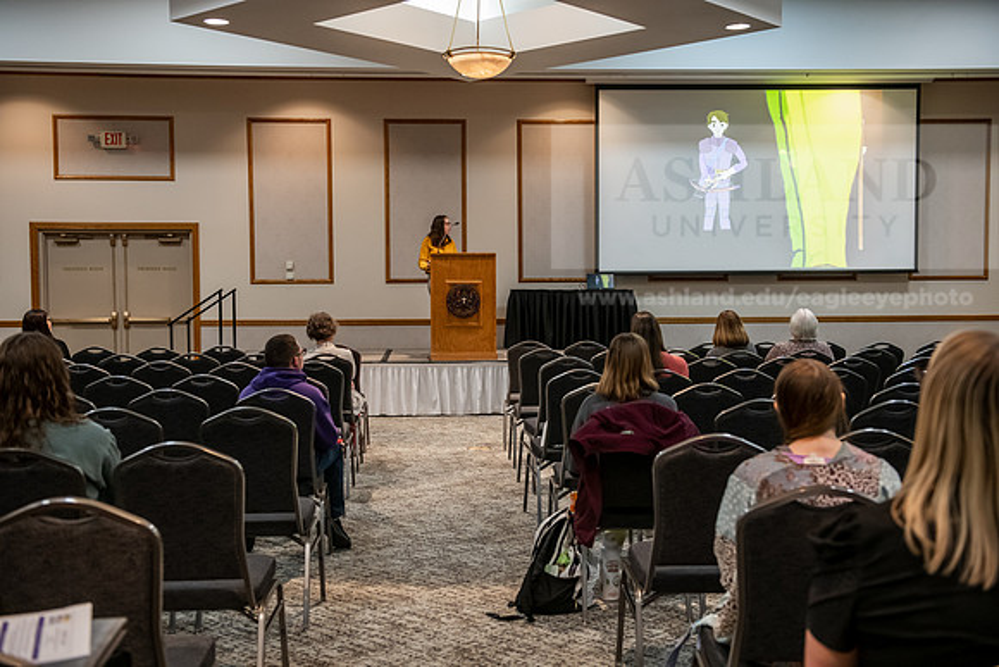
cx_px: 500
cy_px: 334
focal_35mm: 40
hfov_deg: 48.4
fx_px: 1110
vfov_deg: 33.4
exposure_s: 1/200
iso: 2500
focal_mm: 40
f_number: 3.5
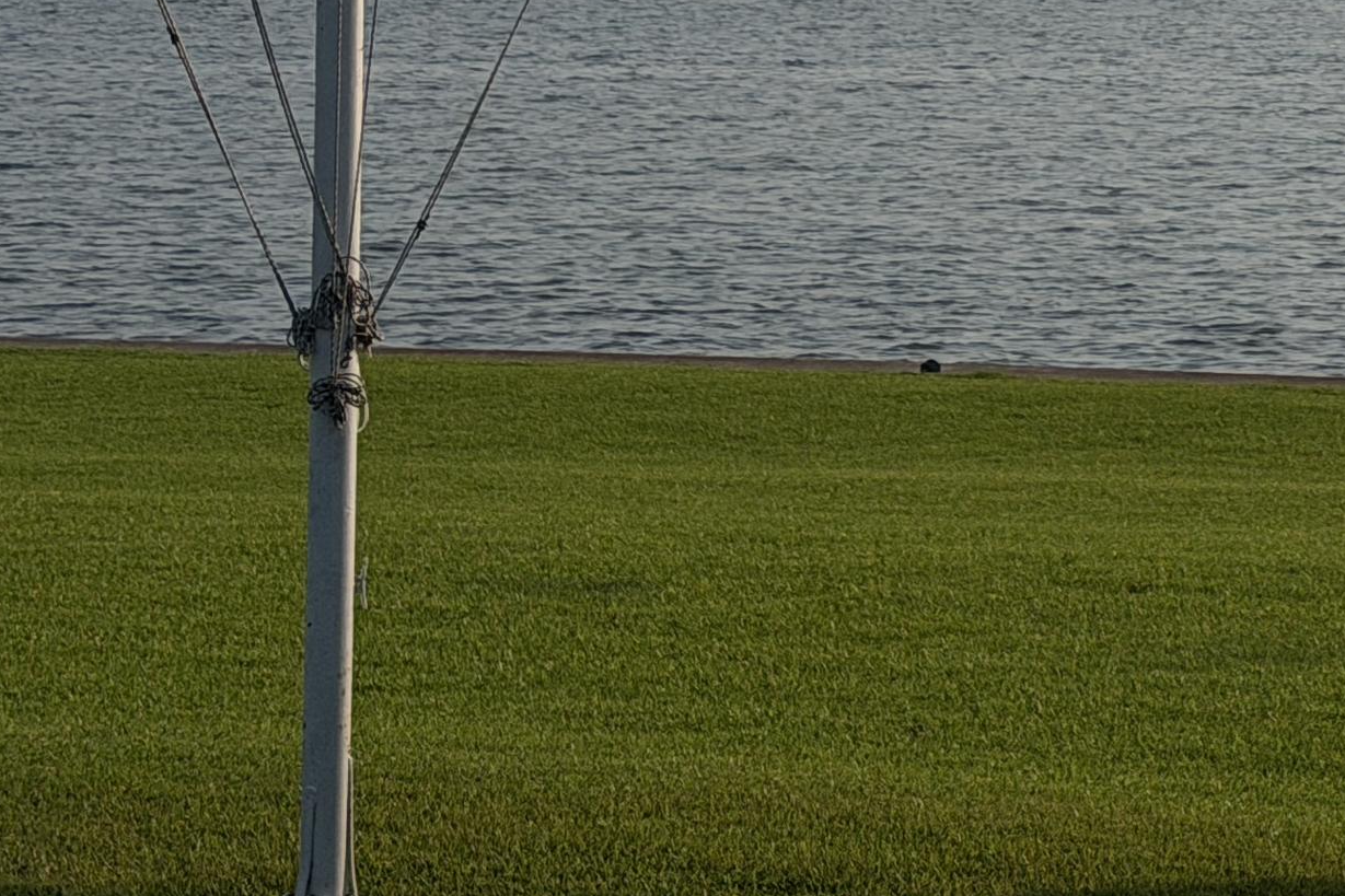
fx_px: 5827
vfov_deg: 8.6
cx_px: 1463
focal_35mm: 156
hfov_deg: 12.9
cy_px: -415
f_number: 1.78
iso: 80
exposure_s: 1/9901
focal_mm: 6.76
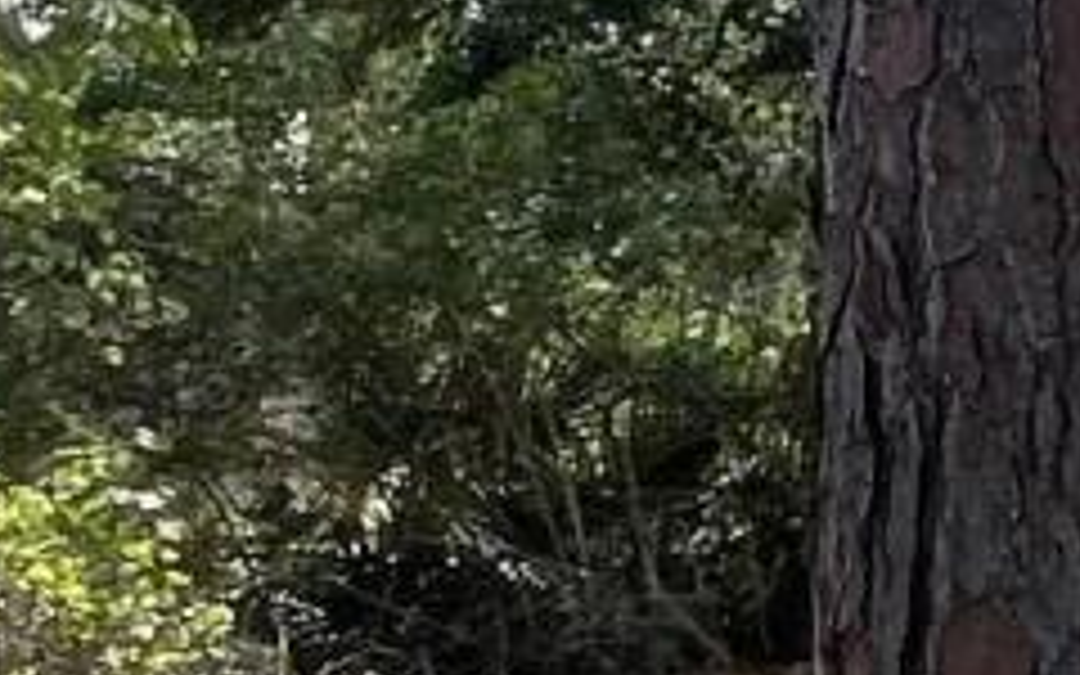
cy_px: 86
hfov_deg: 12.6
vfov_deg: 11.3
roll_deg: +1.0
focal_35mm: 115
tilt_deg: +3.5
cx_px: 2808
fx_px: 3385
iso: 25
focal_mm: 1.54
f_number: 2.4
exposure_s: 1/361
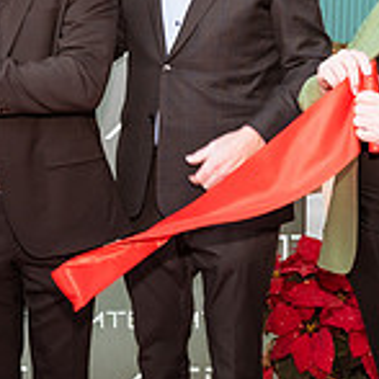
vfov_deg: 25.0
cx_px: 36
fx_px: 830
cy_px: 40
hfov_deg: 24.9
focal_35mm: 67
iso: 200
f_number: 2.8
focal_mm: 20
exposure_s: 1/250
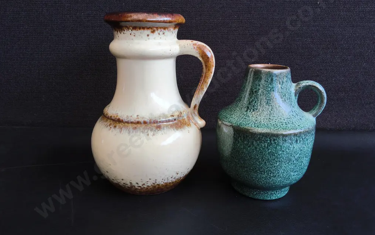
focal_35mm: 29
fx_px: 296
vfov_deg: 43.0
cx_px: 189
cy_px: 101
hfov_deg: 64.6
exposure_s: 1/100
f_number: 2
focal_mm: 2.87
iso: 64
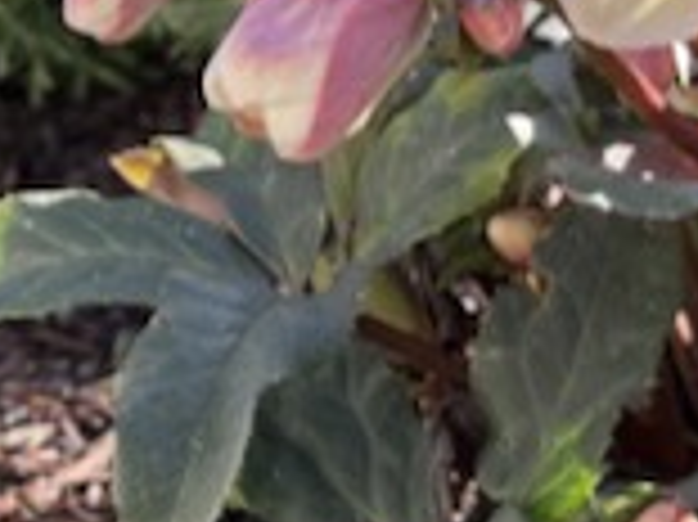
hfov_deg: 22.3
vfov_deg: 17.4
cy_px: 128
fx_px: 1692
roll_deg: +4.4
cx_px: 721
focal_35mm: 84
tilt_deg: -25.8
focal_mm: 5.1
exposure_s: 1/443
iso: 50
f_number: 1.6
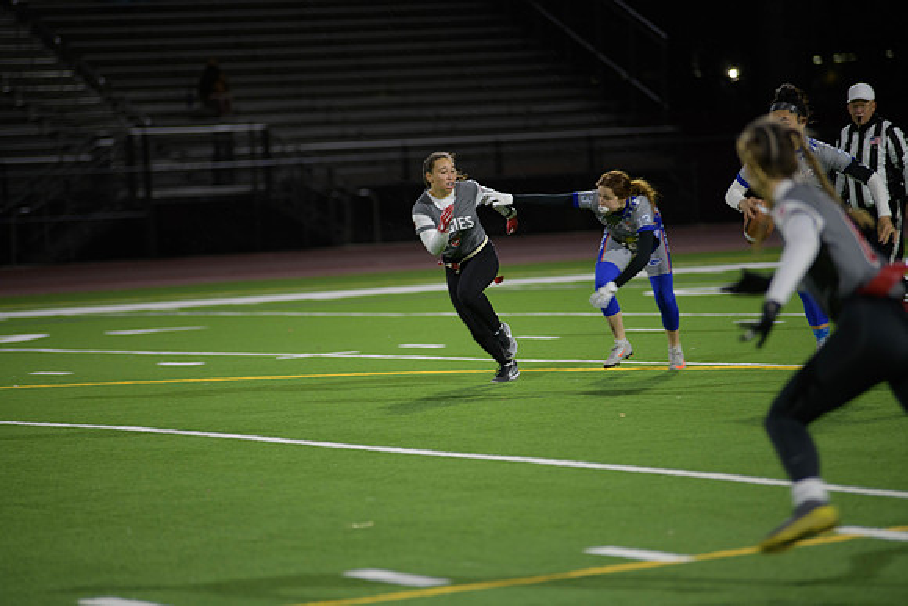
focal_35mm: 200
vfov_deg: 6.9
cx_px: 454
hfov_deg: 10.3
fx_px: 5045
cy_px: 303
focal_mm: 200
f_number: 2.8
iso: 800
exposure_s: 1/200
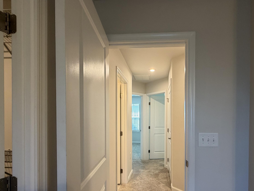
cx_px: 145
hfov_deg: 84.1
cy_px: 120
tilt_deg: -0.6
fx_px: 139
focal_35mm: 19
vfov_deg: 67.6
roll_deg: +0.1
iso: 200
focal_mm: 2.22
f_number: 2.2
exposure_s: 1/60
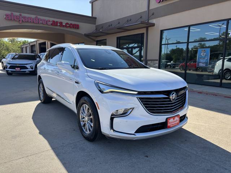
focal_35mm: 26
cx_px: 116
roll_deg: -1.2
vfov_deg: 53.1
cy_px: 86
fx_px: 174
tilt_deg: -8.7
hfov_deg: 67.3
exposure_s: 1/1667
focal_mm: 5.96
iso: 50
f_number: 1.6
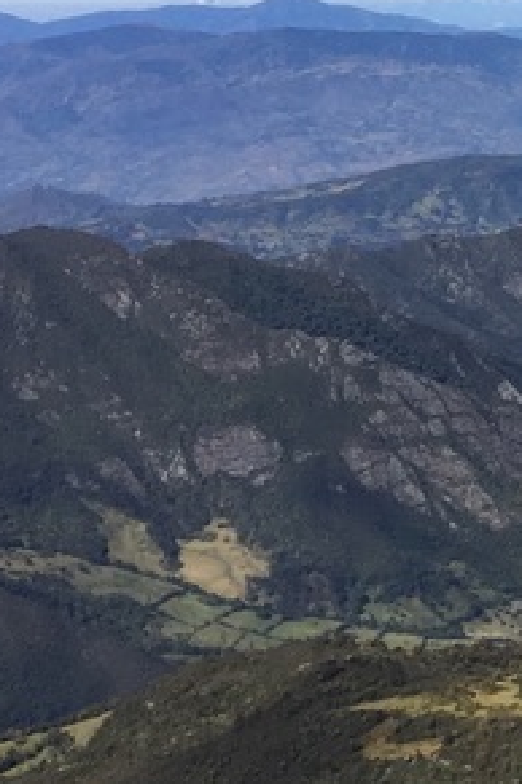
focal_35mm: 106
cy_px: -40
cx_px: 1192
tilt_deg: -0.4
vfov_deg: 18.7
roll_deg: +0.5
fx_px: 2305
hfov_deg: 11.1
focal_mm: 4.15
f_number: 2.2
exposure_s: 1/3049
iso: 32
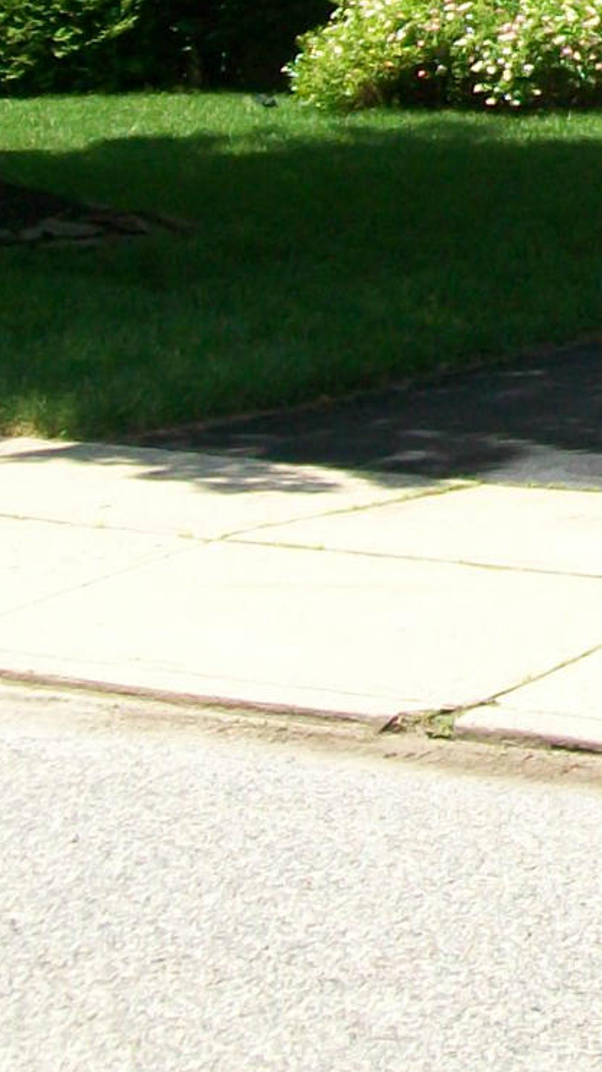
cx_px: 1141
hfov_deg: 8.2
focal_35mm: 141
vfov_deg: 14.6
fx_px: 4004
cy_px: -325
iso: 64
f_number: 2.7
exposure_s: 1/500
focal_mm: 6
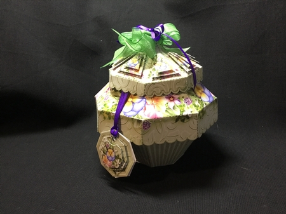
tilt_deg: -16.6
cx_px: 143
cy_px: 107
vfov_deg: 45.4
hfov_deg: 58.4
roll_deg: +2.3
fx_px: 256
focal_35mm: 31
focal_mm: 3.3
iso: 200
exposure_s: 1/33
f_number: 2.4
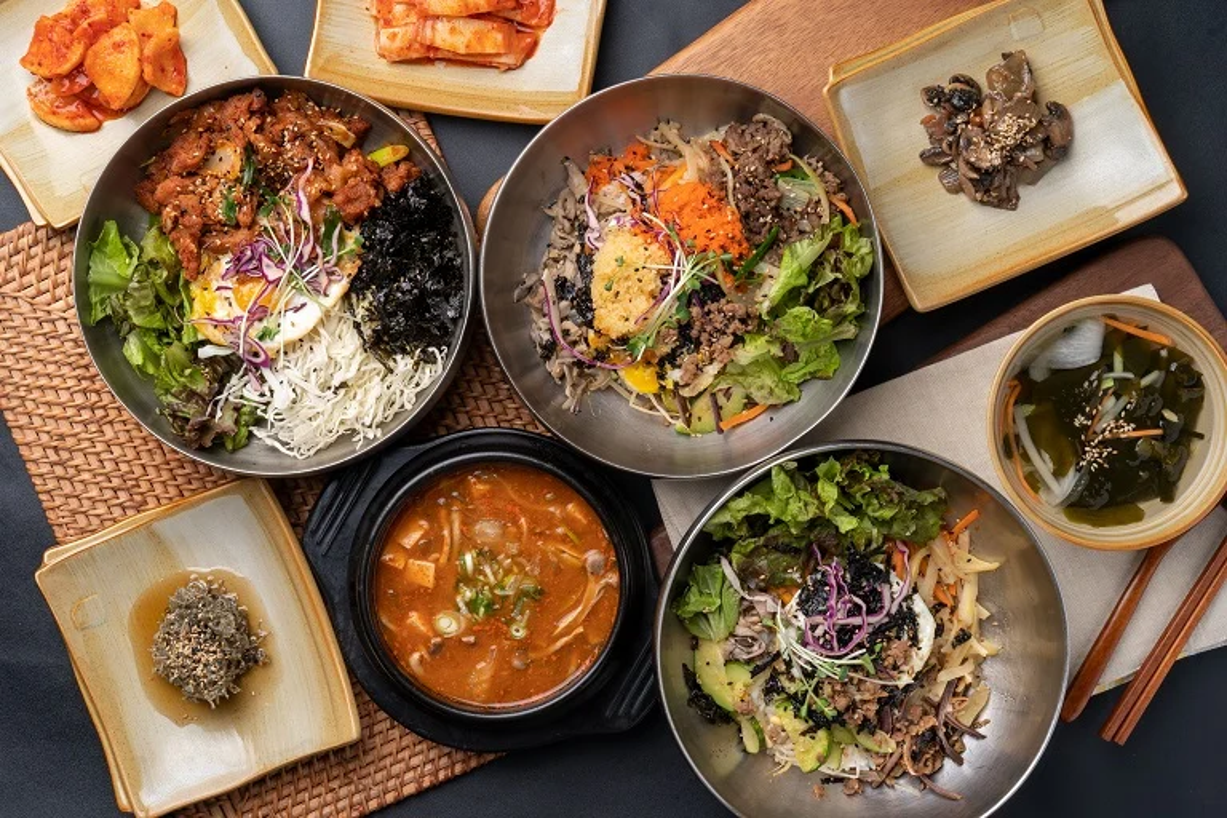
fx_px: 1806
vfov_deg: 25.5
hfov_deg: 37.5
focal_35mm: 53
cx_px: 614
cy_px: 409
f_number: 13
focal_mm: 53
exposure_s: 1/125
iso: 200
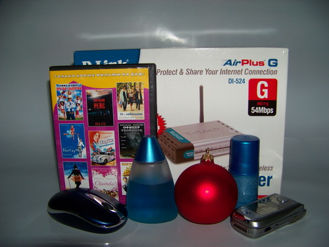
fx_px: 342
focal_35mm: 36
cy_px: 124
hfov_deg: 51.4
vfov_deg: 39.7
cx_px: 164
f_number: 2.8
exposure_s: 1/30
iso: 100
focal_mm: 5.85
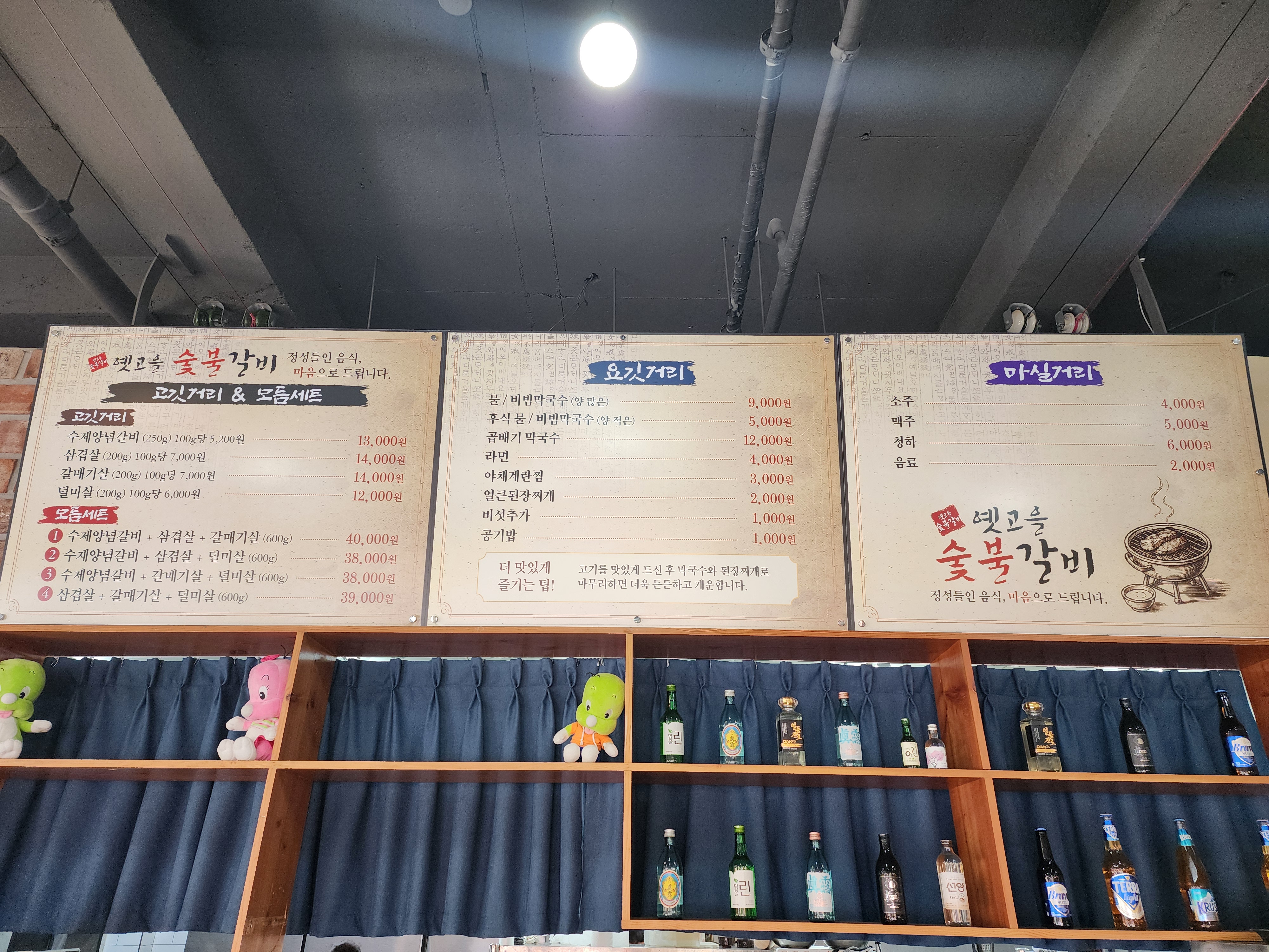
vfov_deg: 58.9
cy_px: 476
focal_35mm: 23
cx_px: 634
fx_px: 843
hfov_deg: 73.9
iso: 160
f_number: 1.8
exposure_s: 1/120
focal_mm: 6.4
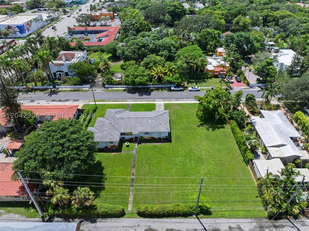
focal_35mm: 24
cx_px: 154
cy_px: 116
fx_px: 214
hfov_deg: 71.6
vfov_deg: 56.7
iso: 150
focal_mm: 12.29
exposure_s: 1/1600
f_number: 2.8
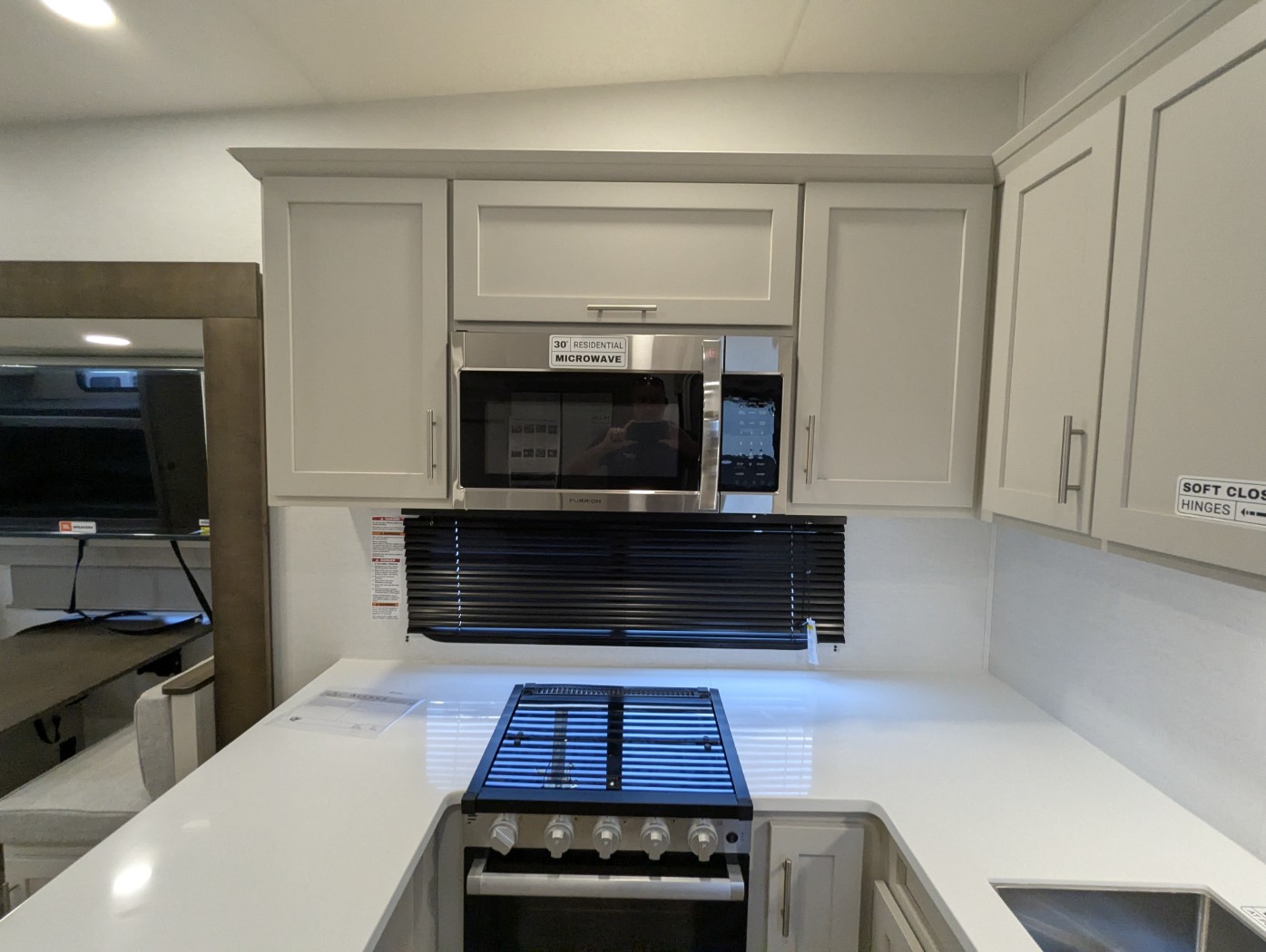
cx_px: 633
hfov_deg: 94.4
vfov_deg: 78.2
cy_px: 476
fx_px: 586
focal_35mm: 16
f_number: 2.2
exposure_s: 1/187
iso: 428
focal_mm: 2.35
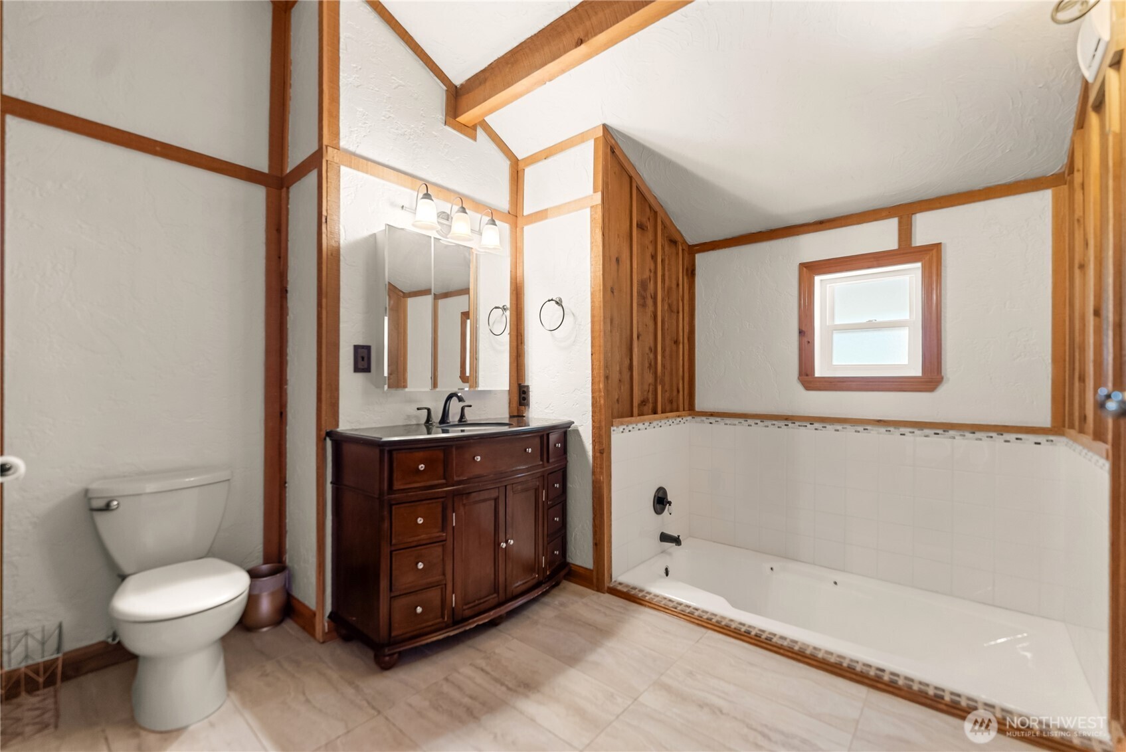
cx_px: 563
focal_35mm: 15
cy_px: 376
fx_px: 469
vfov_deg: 77.4
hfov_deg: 100.4
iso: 400
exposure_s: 1/15
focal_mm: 15
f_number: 2.8
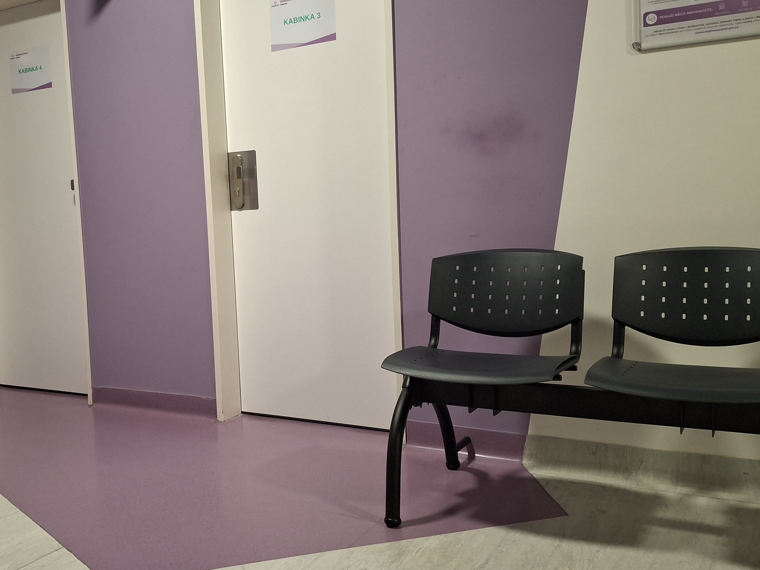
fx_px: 790
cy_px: 260
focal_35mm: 36
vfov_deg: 39.6
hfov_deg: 50.5
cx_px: 255
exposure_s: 1/50
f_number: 1.8
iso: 250
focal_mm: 4.69
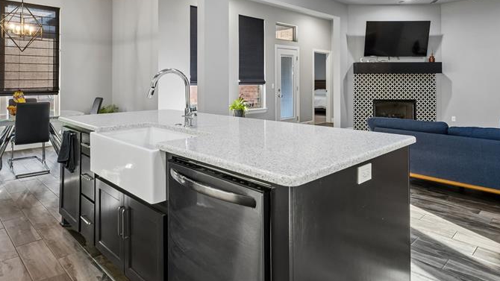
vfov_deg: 46.3
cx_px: 232
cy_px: 78
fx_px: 318
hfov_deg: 76.2
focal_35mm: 24
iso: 200
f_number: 8
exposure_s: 1/15
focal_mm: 10
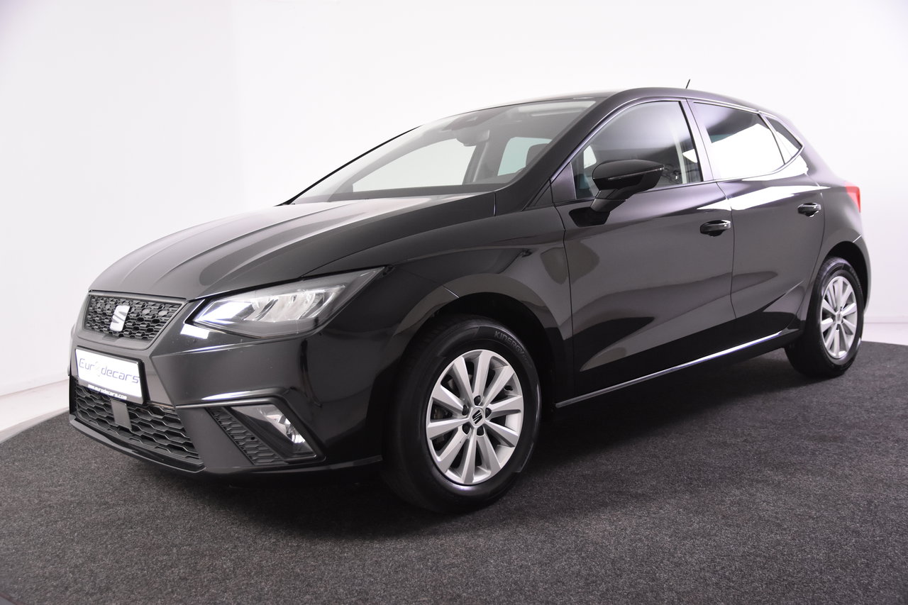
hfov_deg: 53.1
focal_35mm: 36
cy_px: 302
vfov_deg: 36.9
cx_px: 454
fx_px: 908
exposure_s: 1/80
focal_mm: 24
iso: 1600
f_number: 3.5
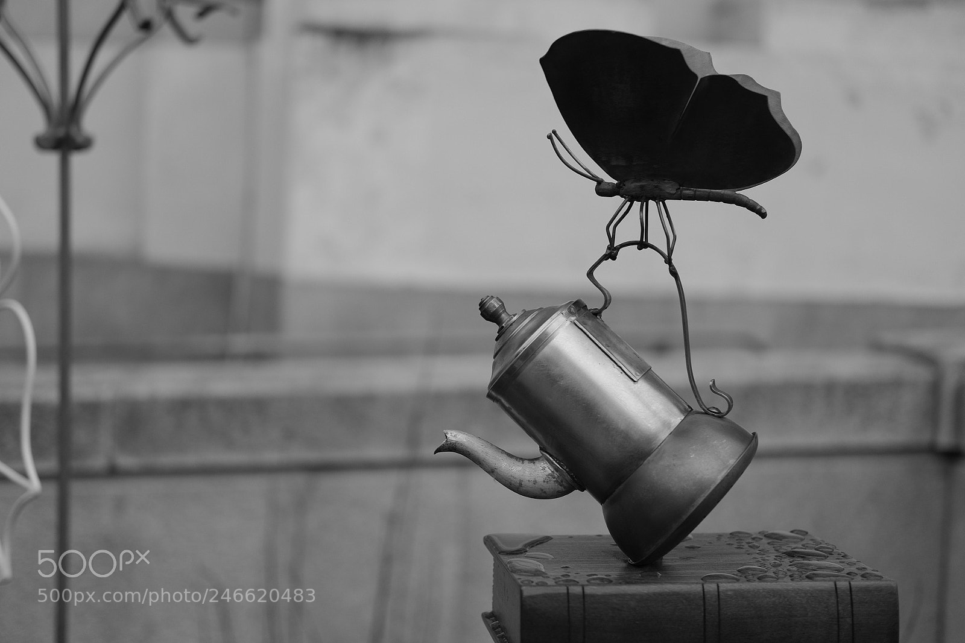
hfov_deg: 37.5
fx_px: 1420
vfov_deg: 25.5
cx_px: 482
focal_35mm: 53
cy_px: 322
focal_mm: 35
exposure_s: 1/170
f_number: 2
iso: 200
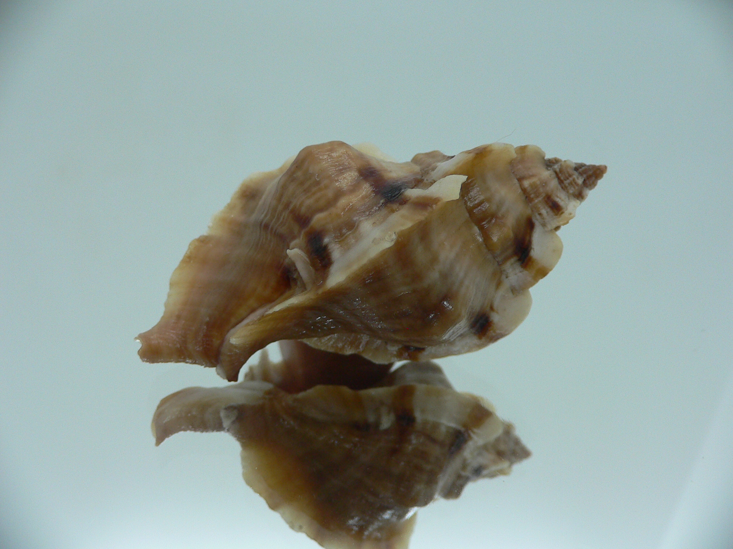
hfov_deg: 52.6
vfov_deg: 40.7
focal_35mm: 35
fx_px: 741
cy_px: 274
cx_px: 366
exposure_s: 1/60
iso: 100
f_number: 2.8
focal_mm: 4.6
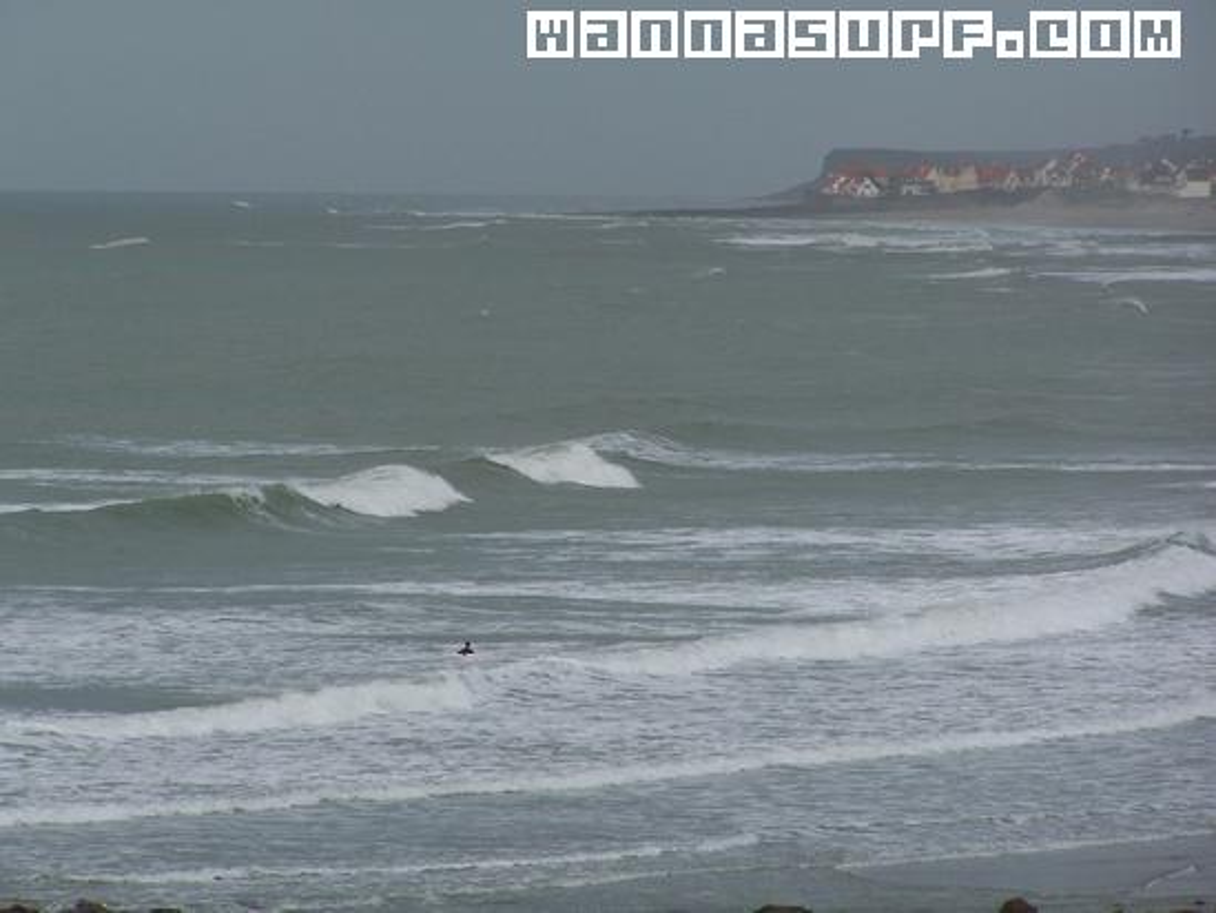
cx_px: 608
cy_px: 456
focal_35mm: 317
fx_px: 11138
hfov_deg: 6.2
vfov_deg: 4.7
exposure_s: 1/500
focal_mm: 52.6
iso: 80
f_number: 5
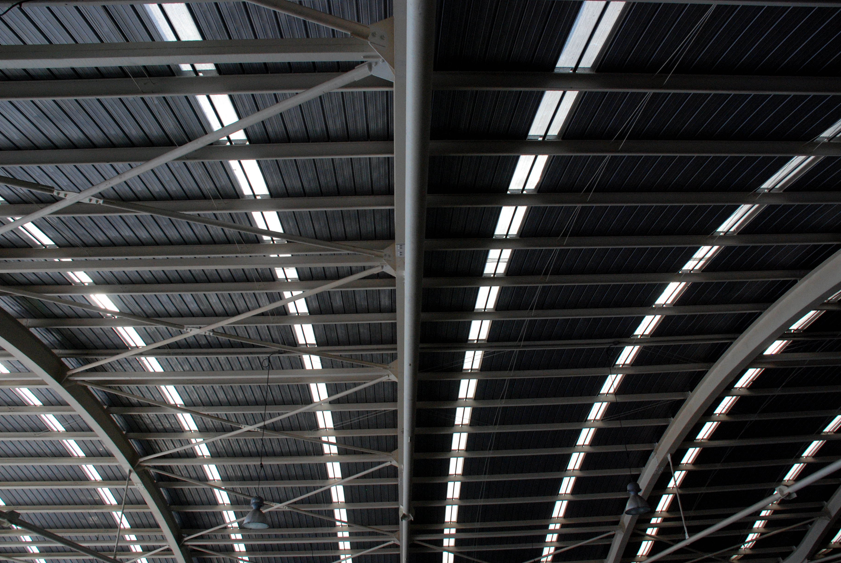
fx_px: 655
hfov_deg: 65.4
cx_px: 423
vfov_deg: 46.5
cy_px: 288
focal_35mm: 28
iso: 800
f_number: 5
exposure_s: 1/200
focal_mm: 18
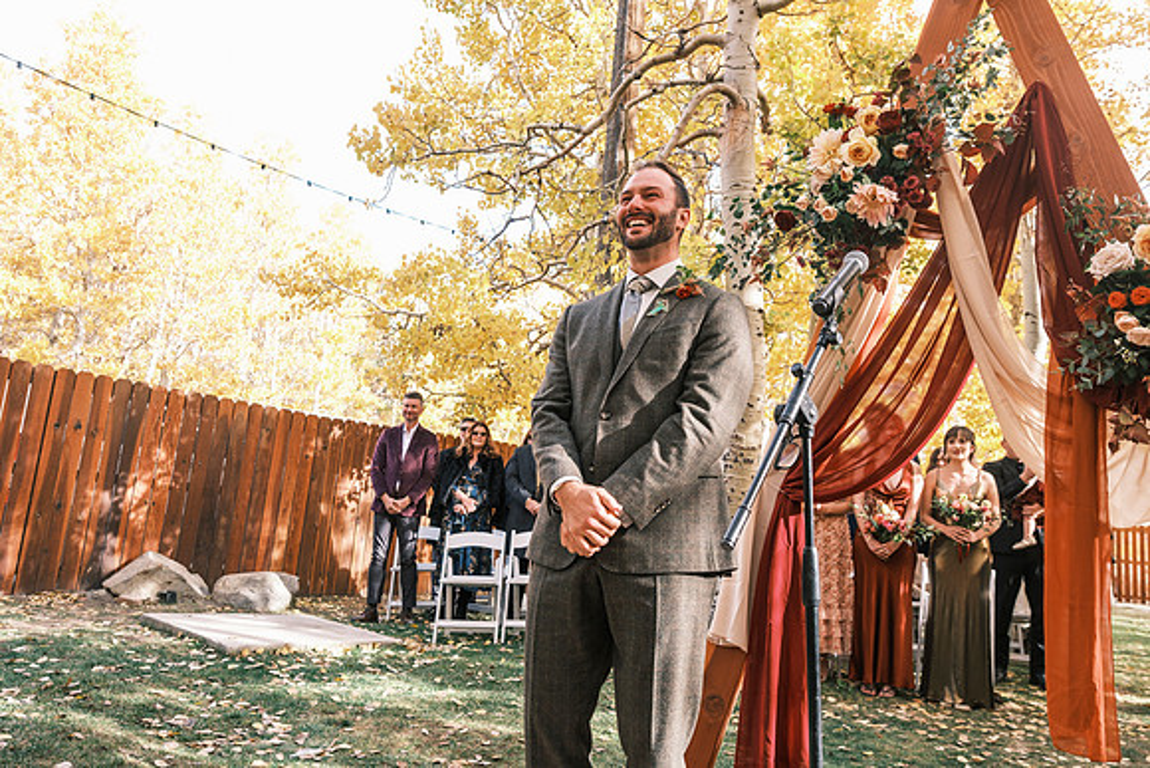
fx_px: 863
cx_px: 575
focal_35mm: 27
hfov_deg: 67.4
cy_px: 384
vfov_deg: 48.0
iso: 160
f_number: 3.6
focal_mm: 18
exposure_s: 1/125
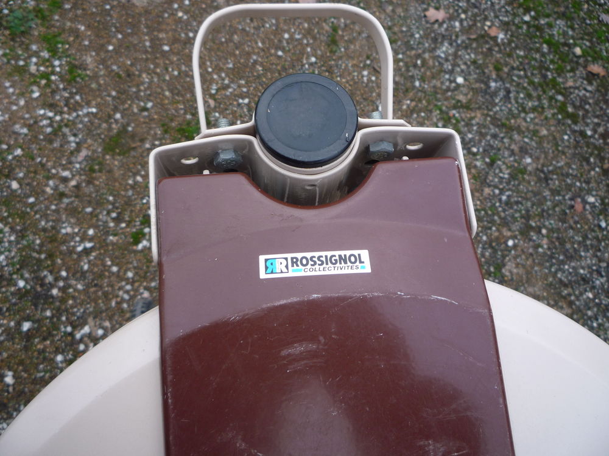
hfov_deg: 60.0
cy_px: 228
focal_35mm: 30
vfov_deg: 46.8
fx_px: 528
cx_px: 304
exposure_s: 1/80
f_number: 3.3
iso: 100
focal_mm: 5.2
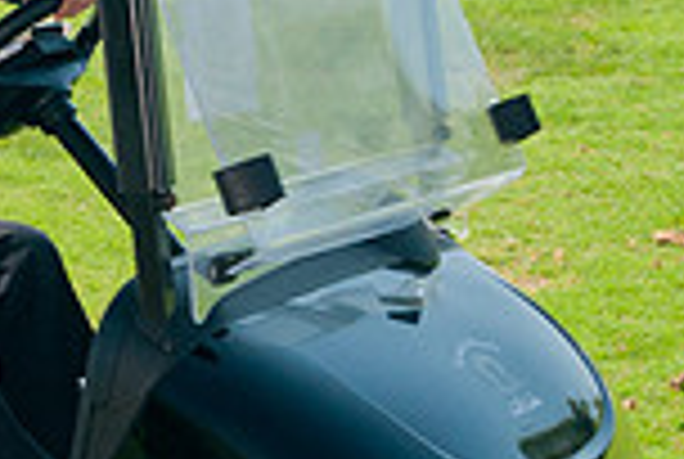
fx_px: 3636
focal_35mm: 191
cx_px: -29
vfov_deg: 7.2
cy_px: 151
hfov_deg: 10.6
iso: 400
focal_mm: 31
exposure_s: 1/200
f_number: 7.1
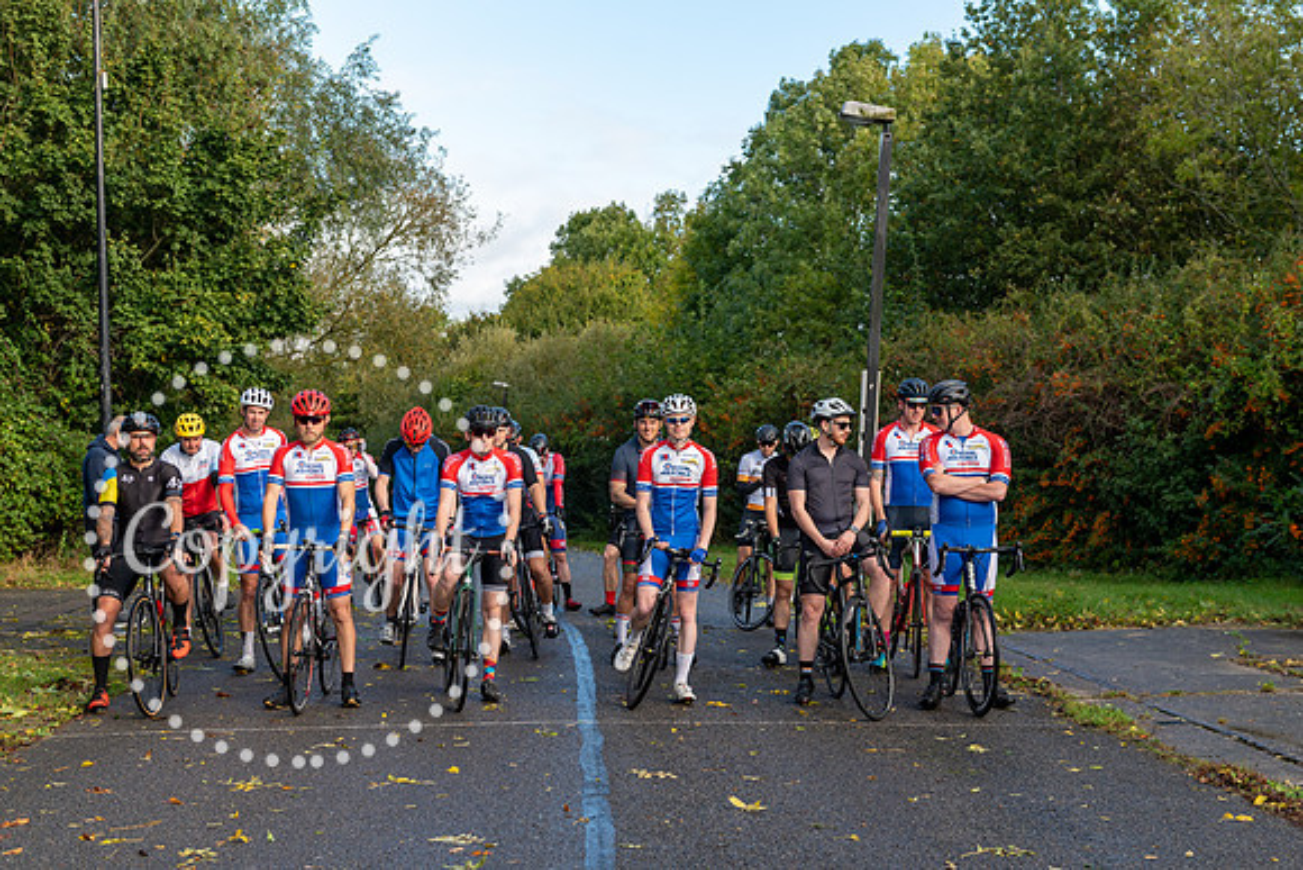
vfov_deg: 24.6
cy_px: 435
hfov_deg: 36.2
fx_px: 1991
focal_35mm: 55
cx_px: 652
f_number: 4
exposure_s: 1/500
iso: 200
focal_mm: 55
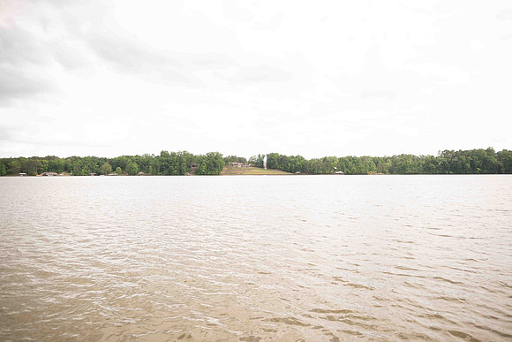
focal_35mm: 24
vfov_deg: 53.2
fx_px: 341
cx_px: 256
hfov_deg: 73.7
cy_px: 171
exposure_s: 1/1000
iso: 125
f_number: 2.5
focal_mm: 24
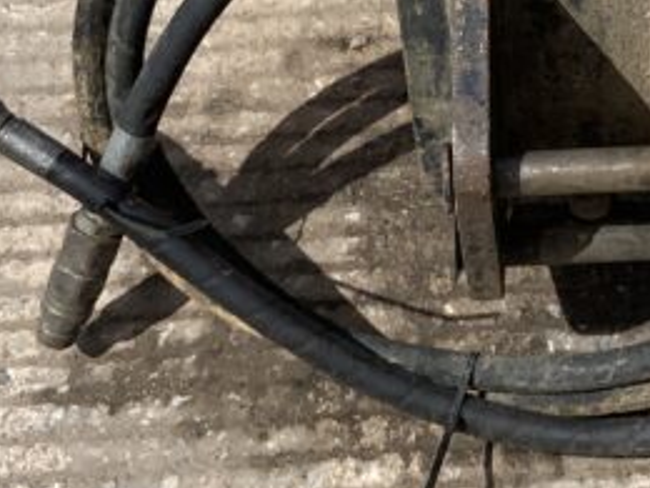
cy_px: -165
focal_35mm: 114
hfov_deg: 16.7
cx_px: 732
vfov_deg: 12.5
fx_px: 2141
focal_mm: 3
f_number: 1.8
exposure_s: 1/2141
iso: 20
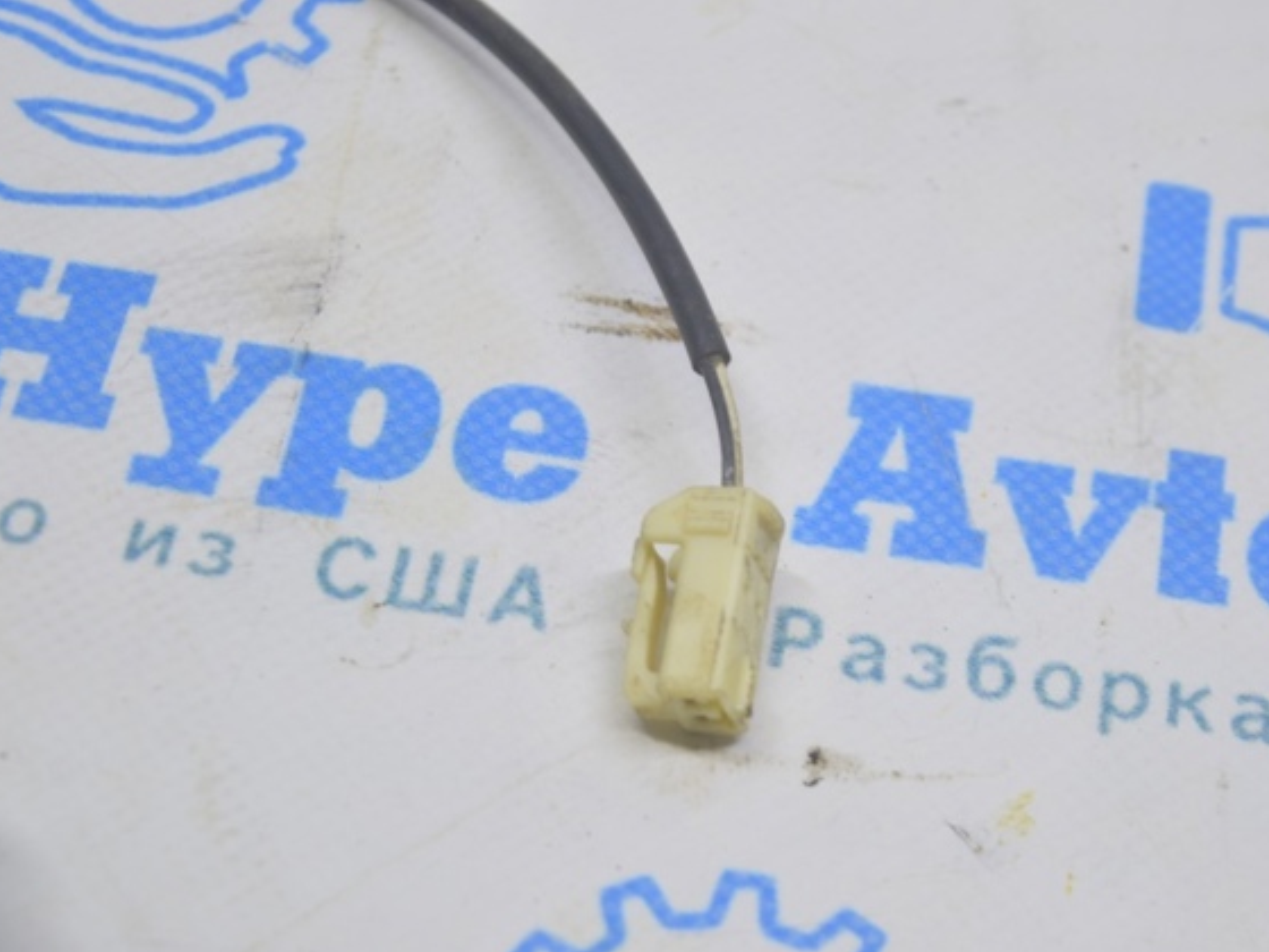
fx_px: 3319
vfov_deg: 16.3
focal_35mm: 91
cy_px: 479
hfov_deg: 21.6
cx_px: 709
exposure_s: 1/20
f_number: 5.6
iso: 400
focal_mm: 55
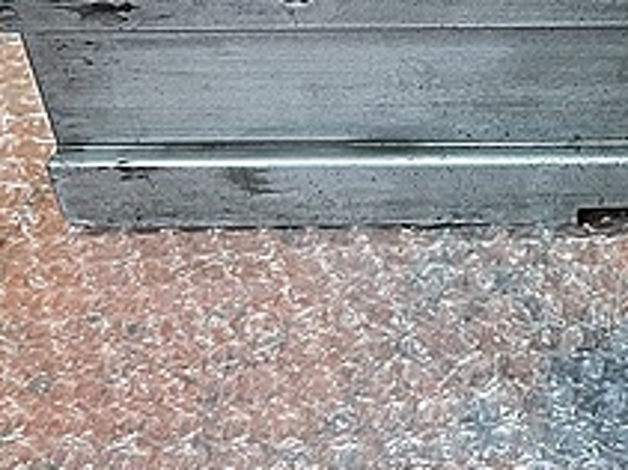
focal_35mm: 79
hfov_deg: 21.9
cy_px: -140
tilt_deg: -28.6
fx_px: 1432
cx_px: 848
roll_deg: +1.8
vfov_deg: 17.5
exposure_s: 1/60
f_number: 1.6
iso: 250
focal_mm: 5.1
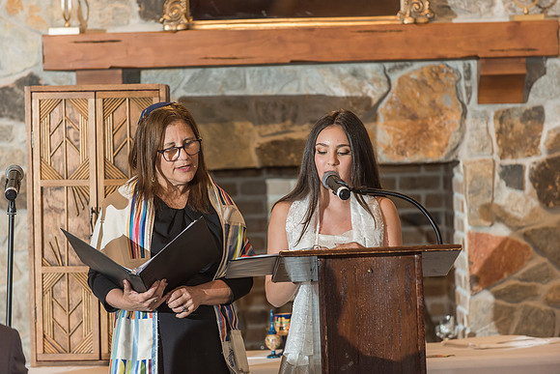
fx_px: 3112
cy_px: 187
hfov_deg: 10.3
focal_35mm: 200
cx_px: 280
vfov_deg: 6.9
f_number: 3.5
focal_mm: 200
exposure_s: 1/125
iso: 800
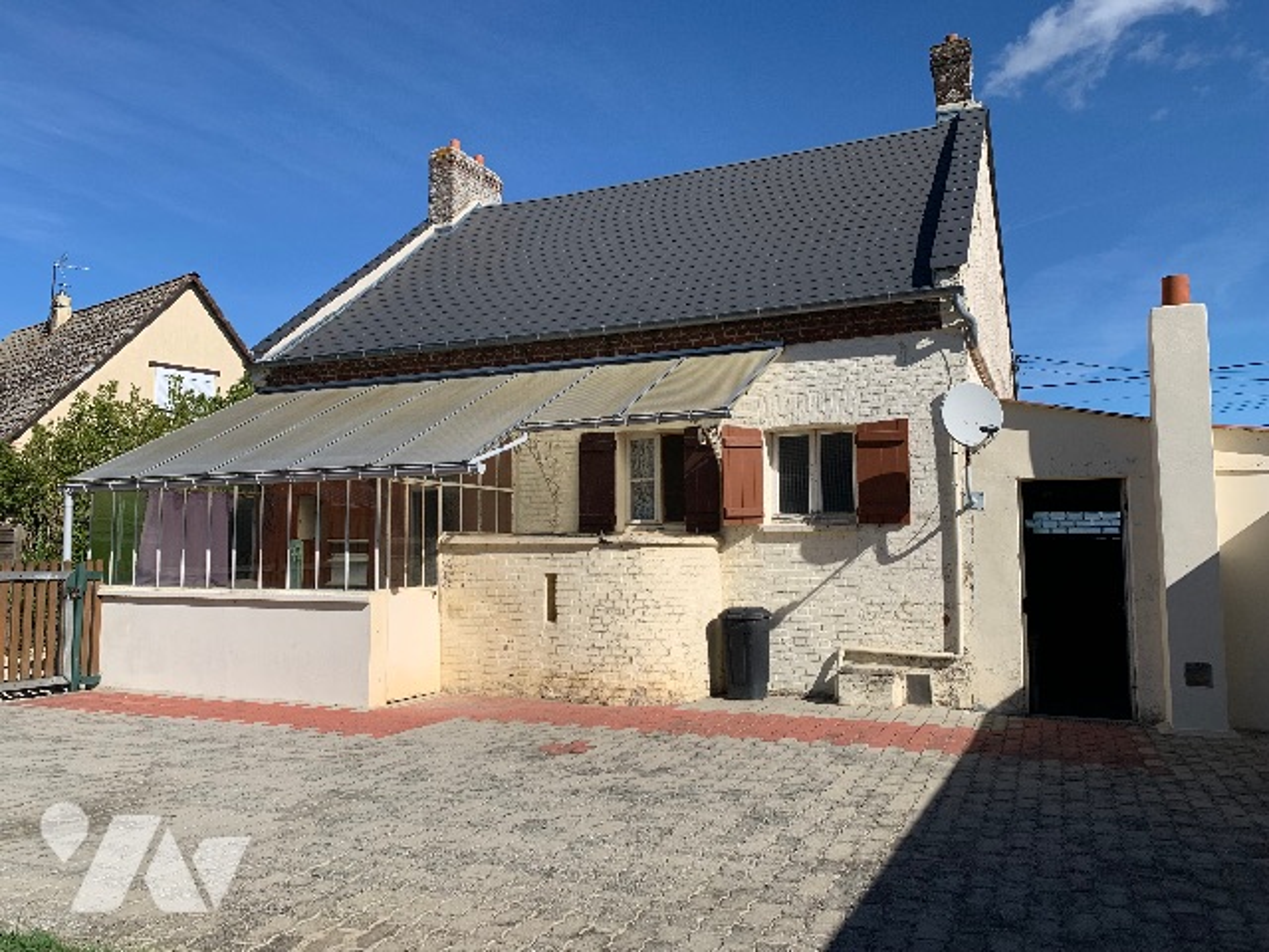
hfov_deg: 67.3
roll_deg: +0.1
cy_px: 476
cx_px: 634
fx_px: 953
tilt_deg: +4.6
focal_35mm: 26
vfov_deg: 53.1
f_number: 1.8
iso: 25
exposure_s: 1/3650
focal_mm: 4.25
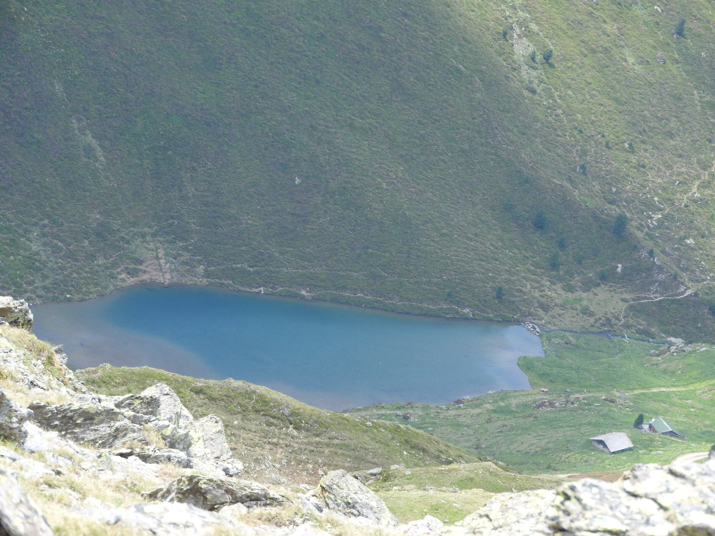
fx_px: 5577
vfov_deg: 5.5
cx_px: 358
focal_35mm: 270
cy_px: 268
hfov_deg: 7.3
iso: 100
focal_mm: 48.4
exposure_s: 1/200
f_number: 5.5
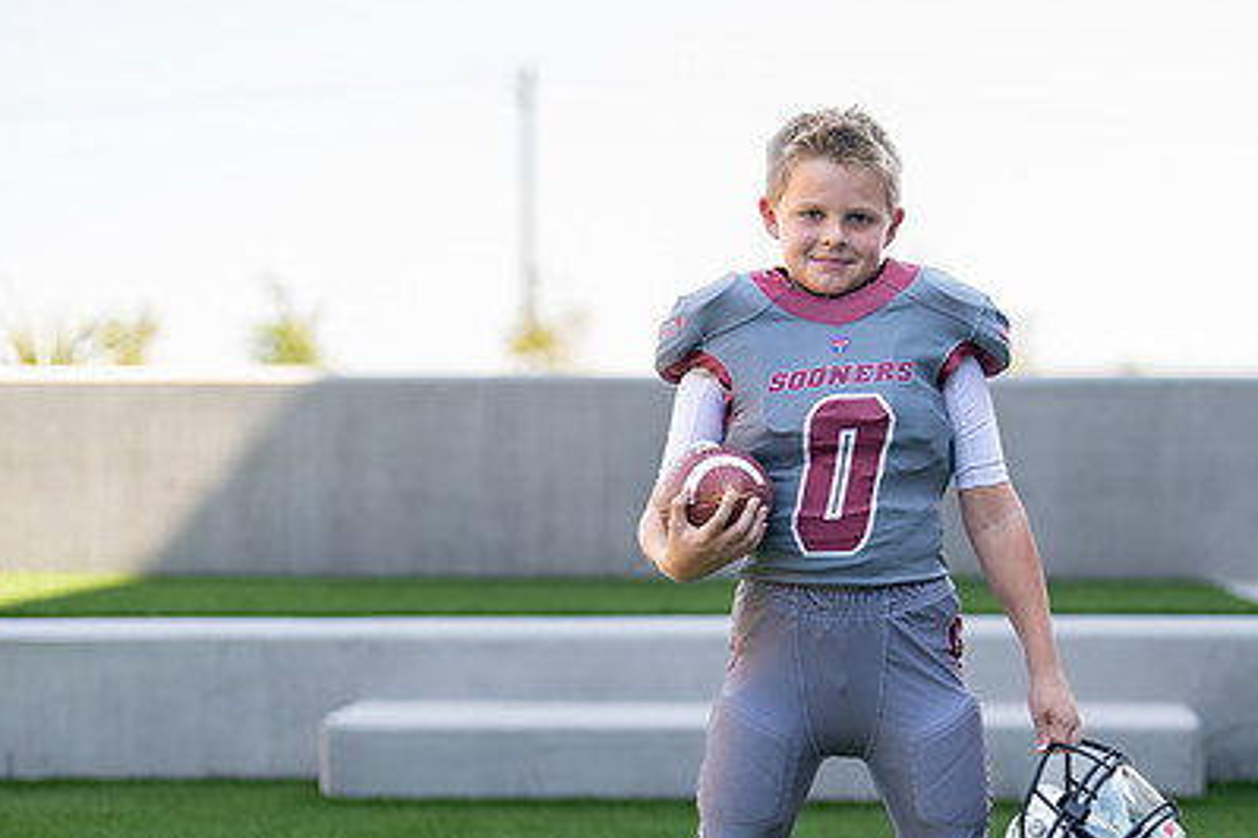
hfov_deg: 23.2
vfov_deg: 15.6
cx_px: 927
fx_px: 3040
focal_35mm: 87
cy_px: 619
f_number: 1.2
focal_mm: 50
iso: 100
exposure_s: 1/1600
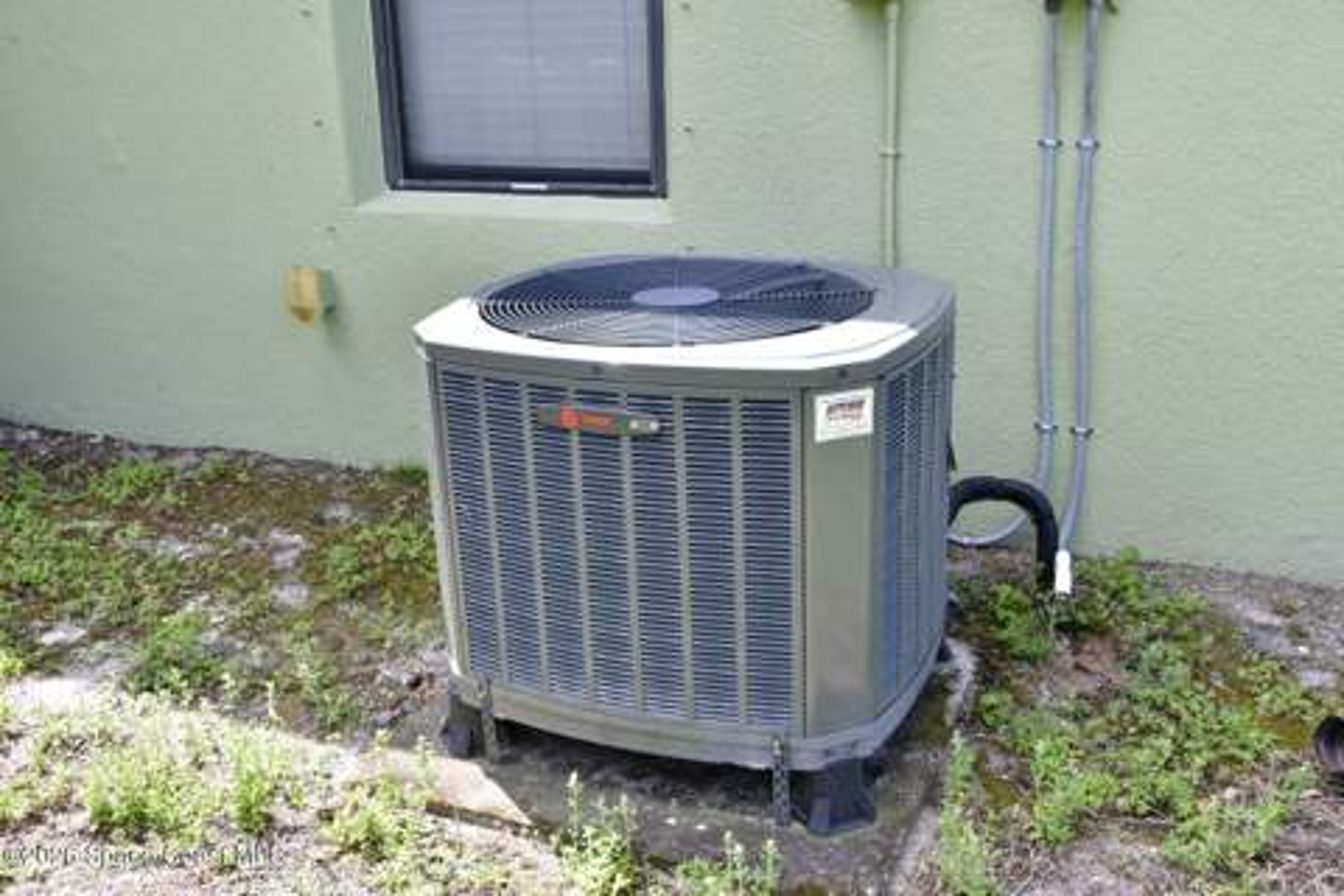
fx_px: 1344
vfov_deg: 36.9
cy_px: 448
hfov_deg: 53.1
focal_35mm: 36
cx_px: 672
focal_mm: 24
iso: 100
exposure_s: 1/160
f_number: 6.3
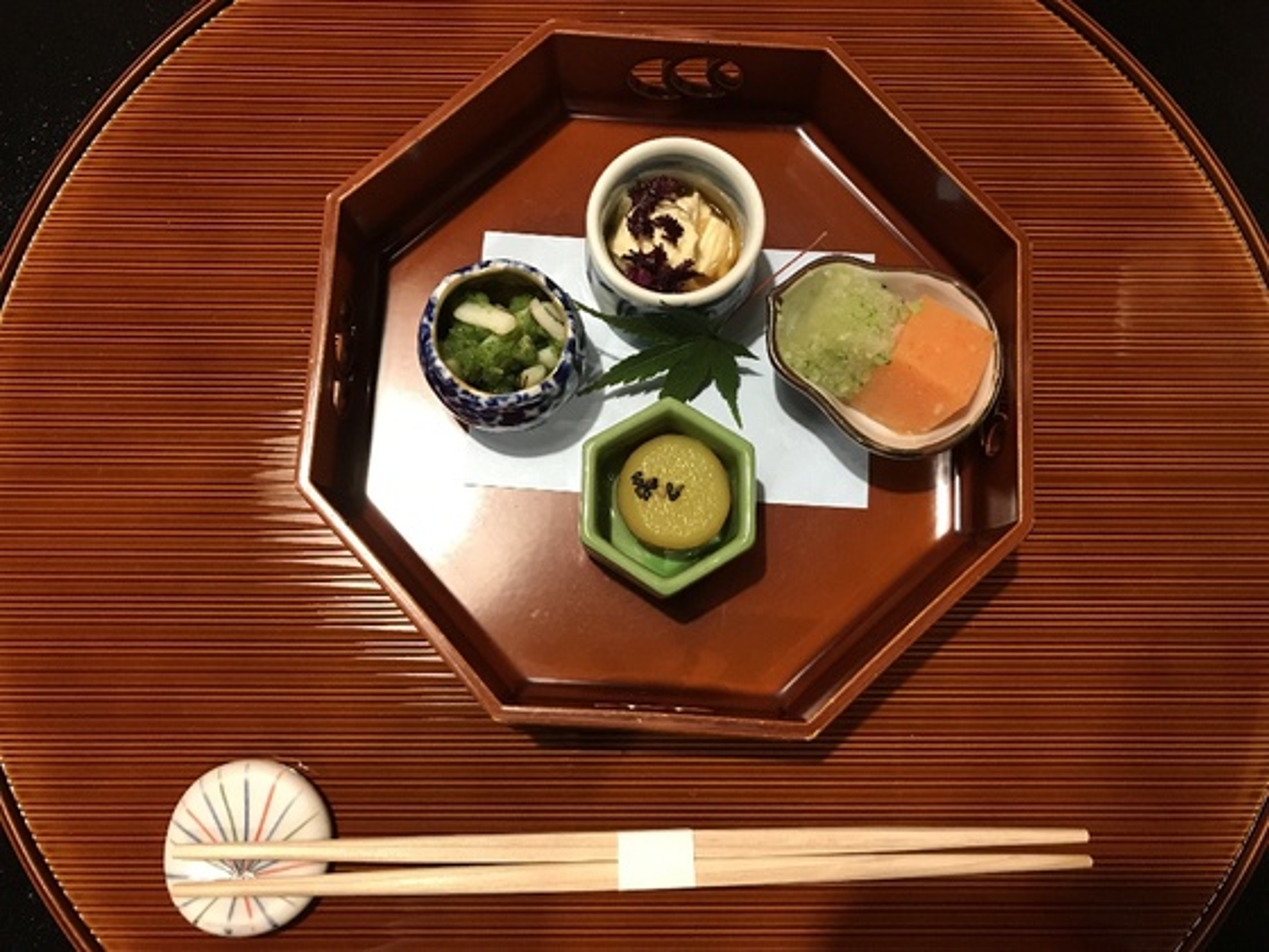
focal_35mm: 28
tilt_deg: -81.7
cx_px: 634
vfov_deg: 49.7
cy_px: 476
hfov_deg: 63.4
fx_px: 1026
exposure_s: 1/12
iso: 100
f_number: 1.8
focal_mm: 3.99
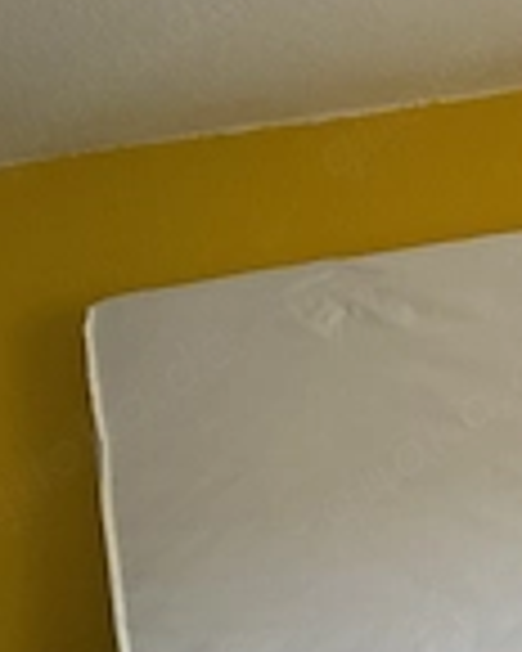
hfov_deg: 19.0
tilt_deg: -8.7
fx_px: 1506
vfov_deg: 22.2
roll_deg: +4.9
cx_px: 544
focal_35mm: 78
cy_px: 827
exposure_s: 1/120
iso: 64
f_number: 1.8
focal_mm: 3
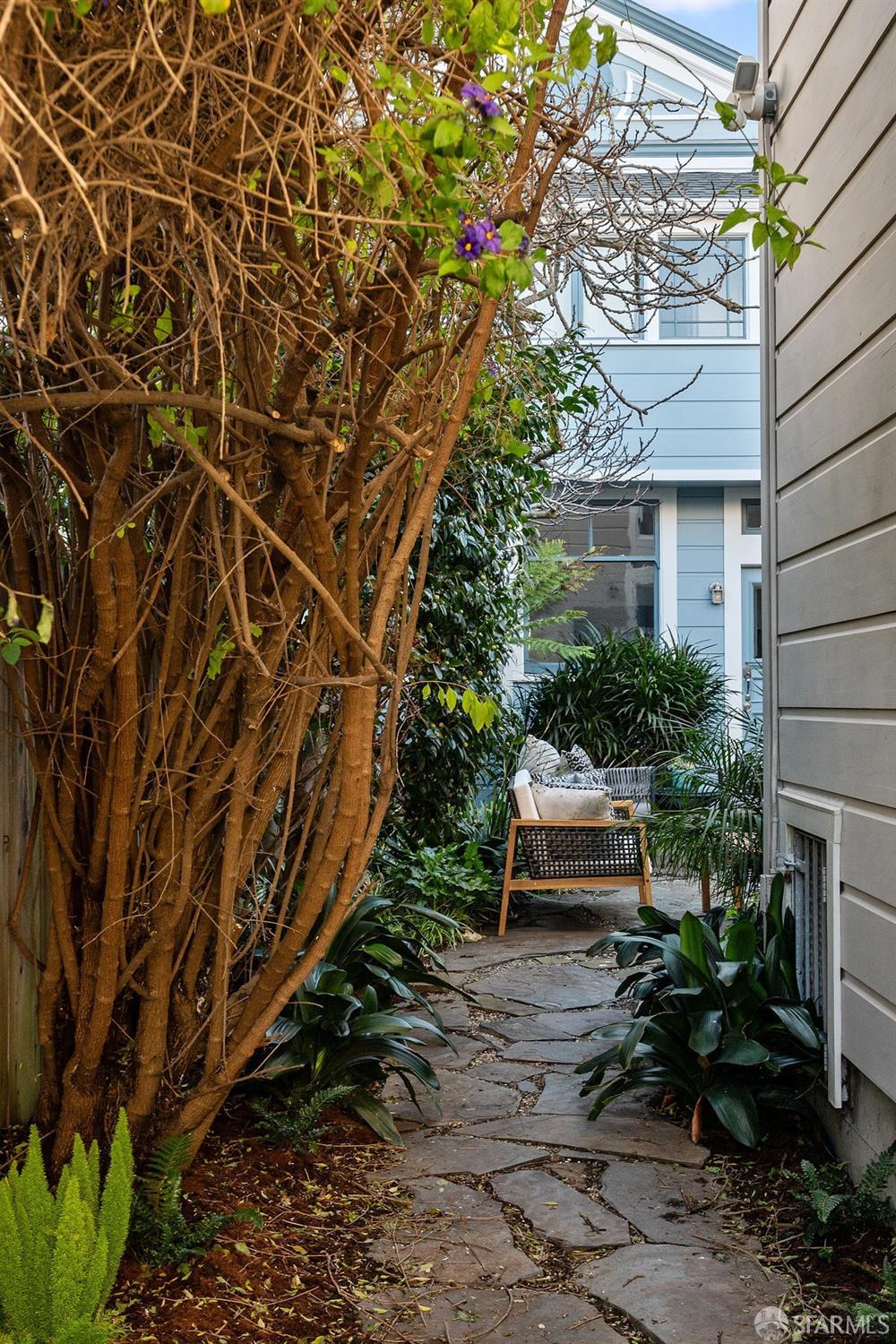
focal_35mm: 45
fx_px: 1680
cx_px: 448
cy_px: 672
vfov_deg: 43.6
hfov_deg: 29.9
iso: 400
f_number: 9
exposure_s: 1/100
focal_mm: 30
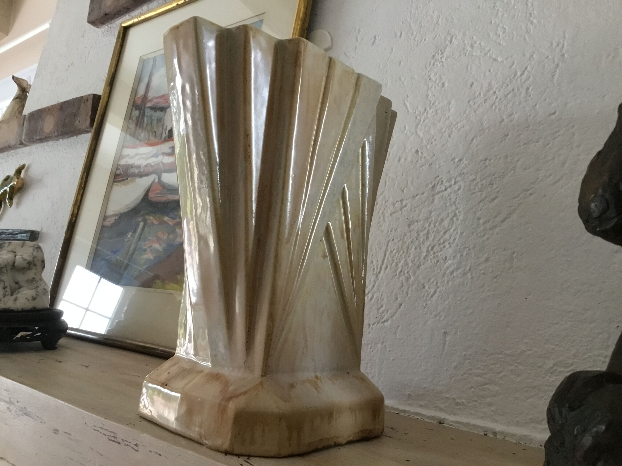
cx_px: 311
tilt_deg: +5.1
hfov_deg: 58.4
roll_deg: -2.8
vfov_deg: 45.4
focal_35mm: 31
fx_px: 557
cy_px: 233
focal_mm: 3.3
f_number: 2.4
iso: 160
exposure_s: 1/33
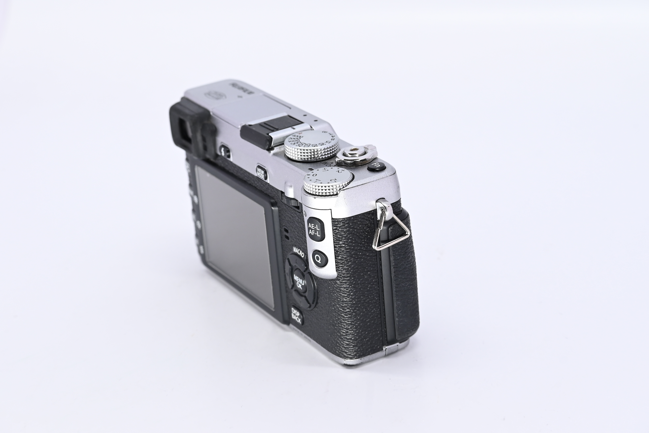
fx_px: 1352
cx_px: 324
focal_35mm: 75
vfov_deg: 18.2
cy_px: 216
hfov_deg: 27.0
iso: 500
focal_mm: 50
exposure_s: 1/160
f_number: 9
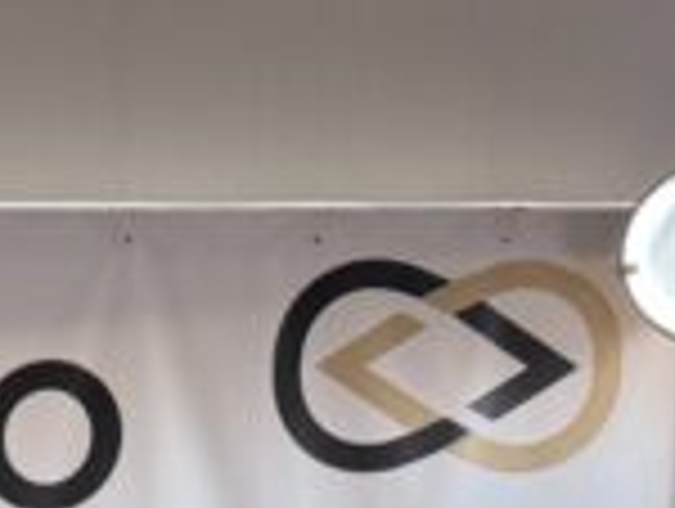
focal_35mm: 99
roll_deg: -0.6
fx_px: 1934
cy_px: 964
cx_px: -270
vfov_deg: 13.2
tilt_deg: -6.1
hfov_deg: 18.1
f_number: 1.78
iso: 160
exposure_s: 1/100
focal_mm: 6.76
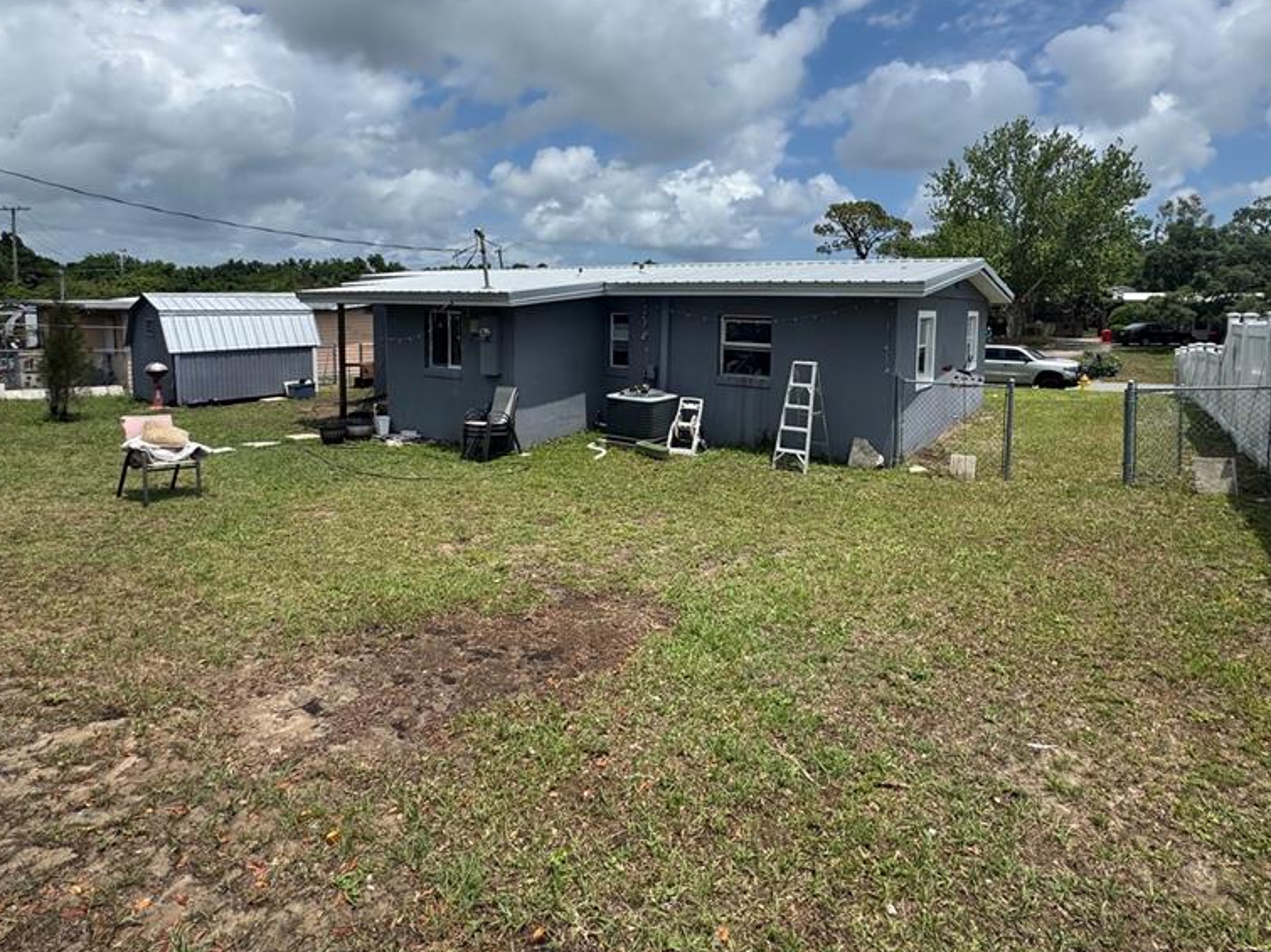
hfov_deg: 84.5
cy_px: 357
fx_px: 698
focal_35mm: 19
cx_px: 680
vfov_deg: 67.6
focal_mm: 2.22
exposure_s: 1/3247
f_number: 2.2
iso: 50
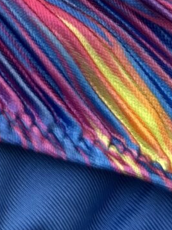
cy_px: -484
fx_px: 1234
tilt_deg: -74.4
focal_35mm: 186
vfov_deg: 8.6
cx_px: -400
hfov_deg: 6.9
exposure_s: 1/121
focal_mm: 5.7
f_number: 1.5
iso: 40
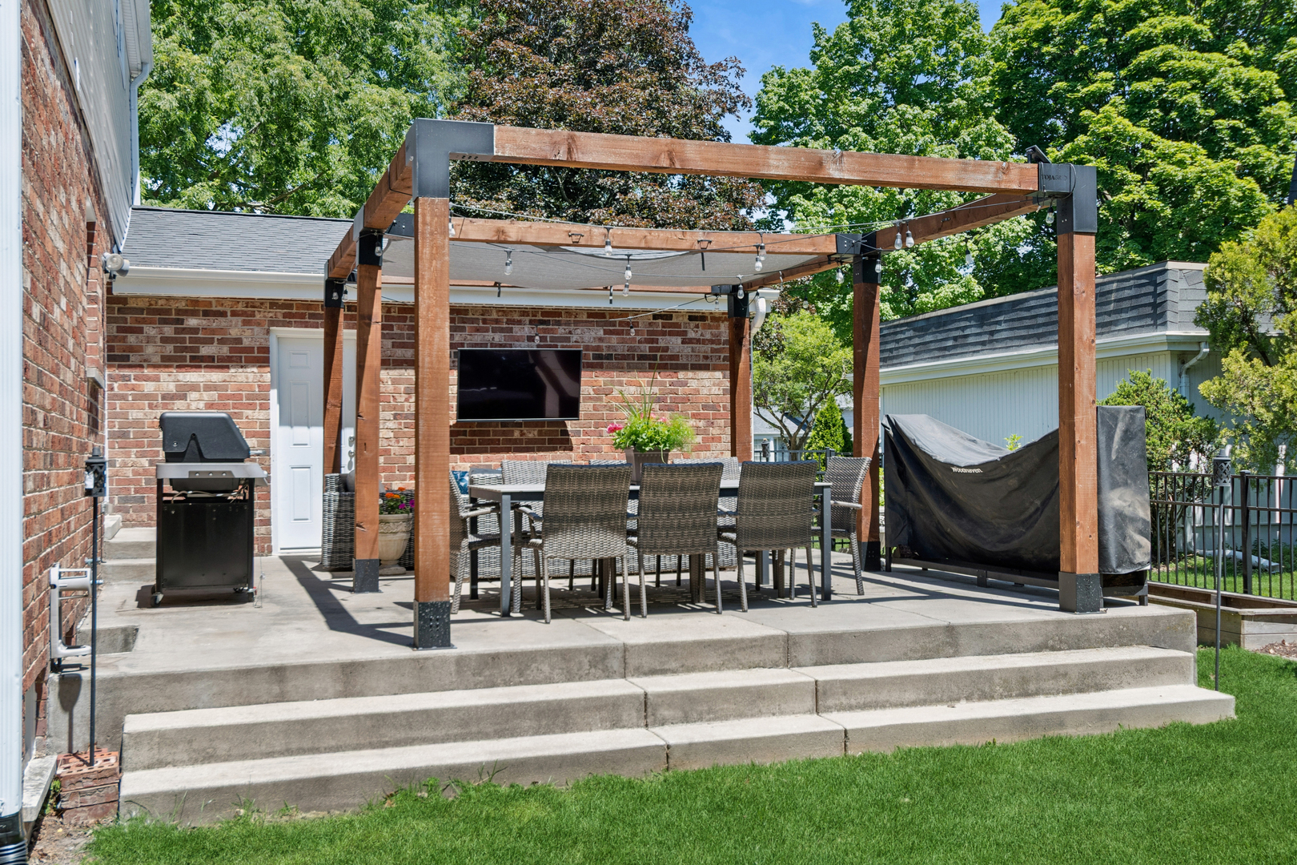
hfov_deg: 53.1
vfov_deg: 36.9
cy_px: 432
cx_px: 648
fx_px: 1297
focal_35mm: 36
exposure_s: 1/160
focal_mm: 24
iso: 250
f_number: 8
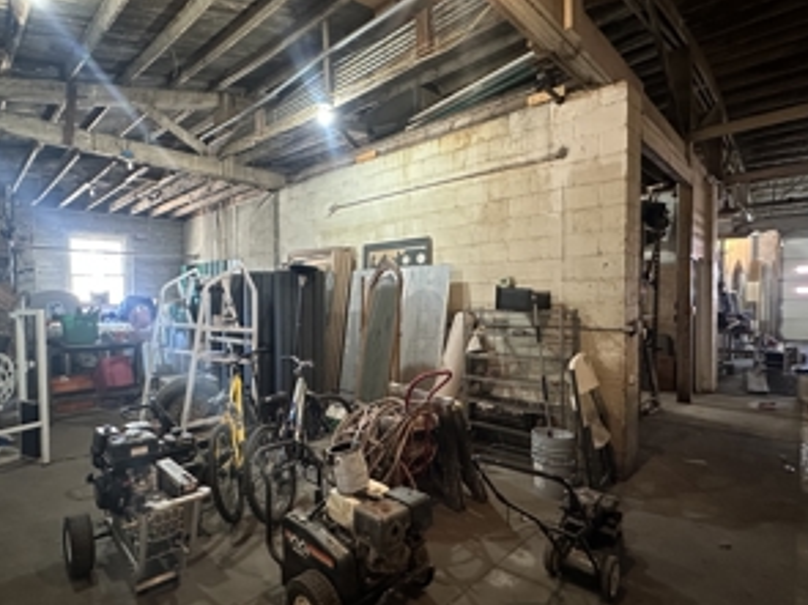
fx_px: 443
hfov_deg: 84.3
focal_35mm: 19
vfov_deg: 68.6
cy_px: 309
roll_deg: +0.5
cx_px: 356
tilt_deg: -1.7
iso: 800
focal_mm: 2.22
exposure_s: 1/60
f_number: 2.2
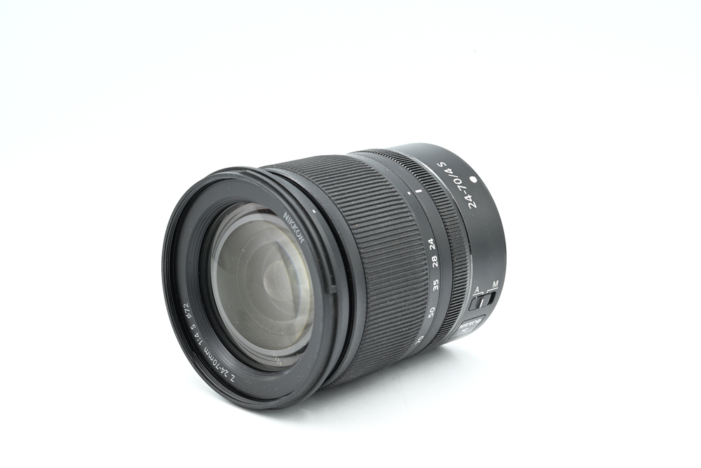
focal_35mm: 87
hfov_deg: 23.4
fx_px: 1694
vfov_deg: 15.7
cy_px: 234
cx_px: 350
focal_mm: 87
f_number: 14
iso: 200
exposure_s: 1/15
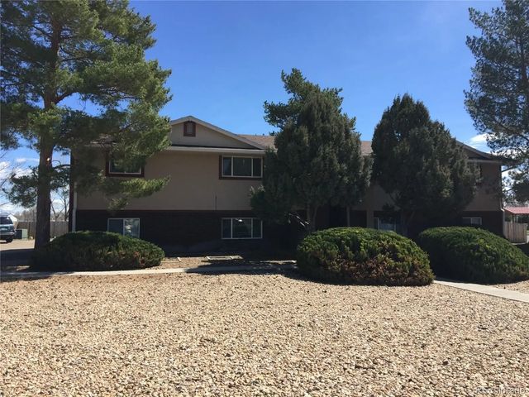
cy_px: 198
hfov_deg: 61.7
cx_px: 264
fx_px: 443
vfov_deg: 48.2
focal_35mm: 29
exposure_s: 1/1319
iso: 32
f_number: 2.2
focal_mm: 4.15
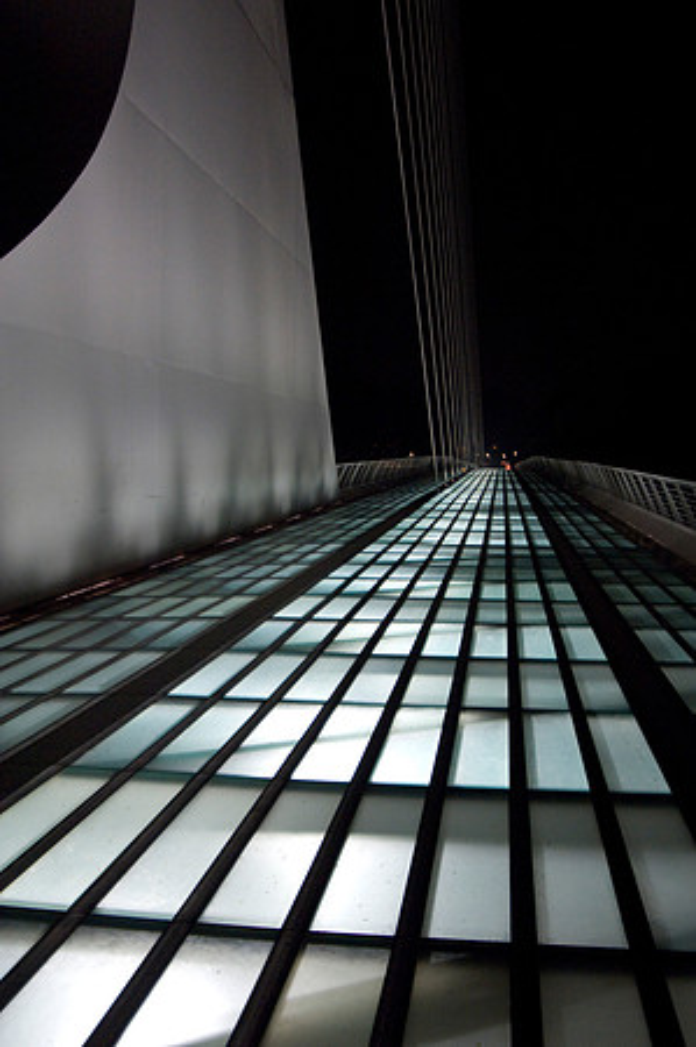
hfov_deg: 36.8
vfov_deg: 53.2
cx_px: 348
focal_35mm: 36
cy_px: 524
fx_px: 1046
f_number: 3.5
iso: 800
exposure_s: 1/20
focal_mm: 24
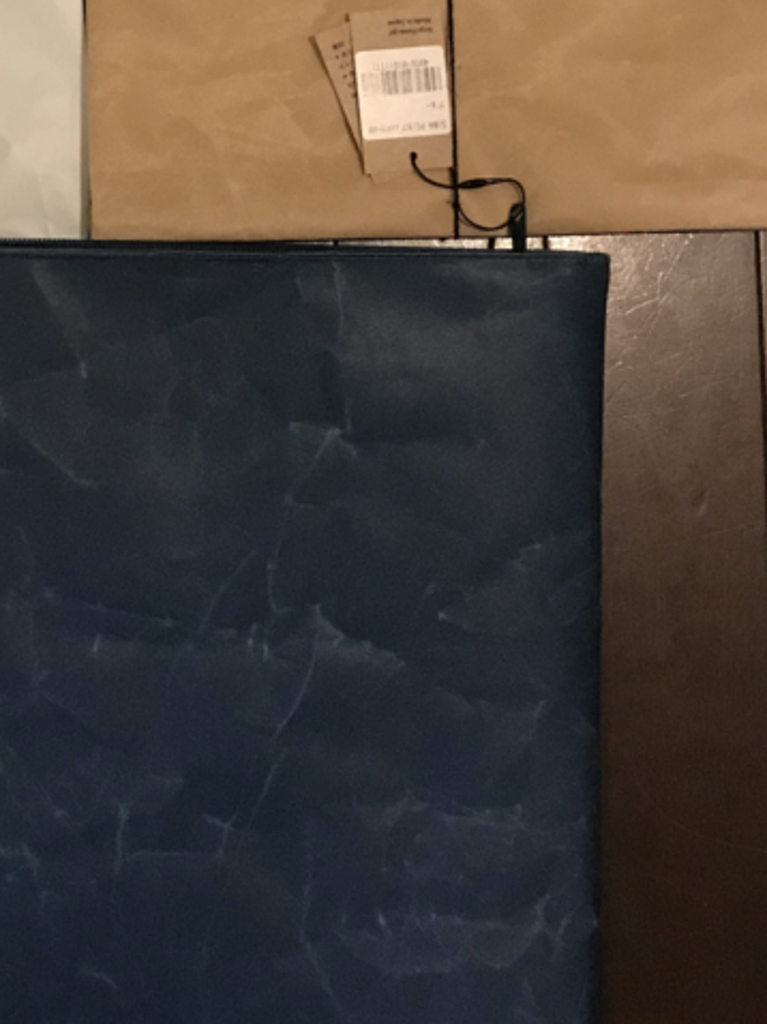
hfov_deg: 23.7
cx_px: 71
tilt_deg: -84.1
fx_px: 1774
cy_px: 90
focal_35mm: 60
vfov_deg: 30.7
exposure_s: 1/13
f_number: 1.8
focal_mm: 3.99
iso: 100
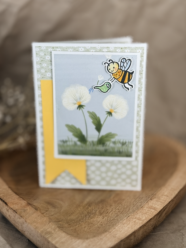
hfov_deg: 29.7
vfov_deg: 38.9
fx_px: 351
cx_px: 94
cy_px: 125
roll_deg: -0.1
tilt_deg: -18.4
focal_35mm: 49
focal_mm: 6.76
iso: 50
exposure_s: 1/156
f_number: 1.78
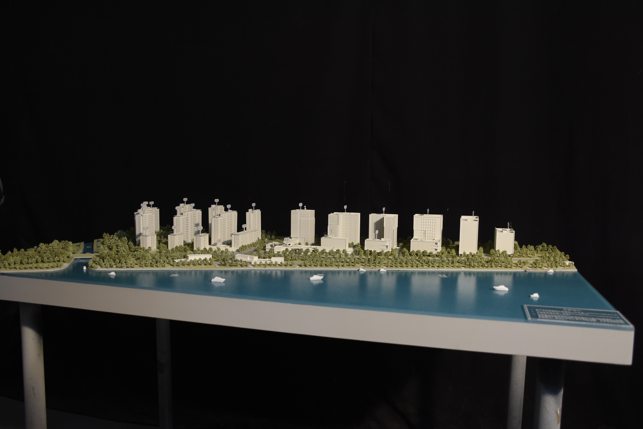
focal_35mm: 30
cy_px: 214
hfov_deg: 61.9
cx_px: 322
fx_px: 536
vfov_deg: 43.6
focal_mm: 20
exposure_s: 1/125
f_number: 4.5
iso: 640
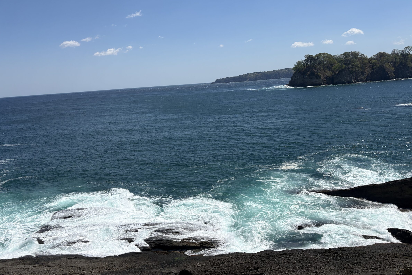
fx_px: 332
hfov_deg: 63.6
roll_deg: +5.2
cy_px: 128
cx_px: 219
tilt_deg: -7.8
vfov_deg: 44.9
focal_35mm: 29
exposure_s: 1/7813
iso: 50
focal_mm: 5.96
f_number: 1.6
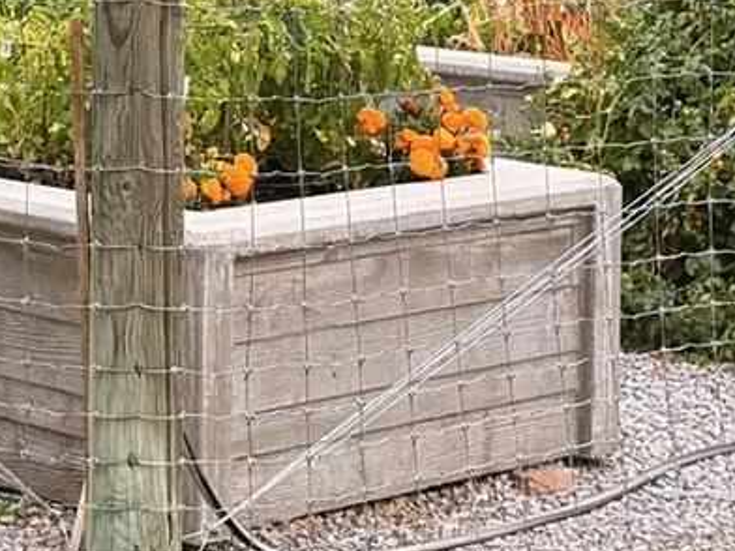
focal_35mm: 153
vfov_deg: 9.6
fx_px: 3249
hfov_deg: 12.8
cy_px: -112
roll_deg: +0.7
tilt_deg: -2.5
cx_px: 114
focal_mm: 6.8
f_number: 1.8
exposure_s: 1/660
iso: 100
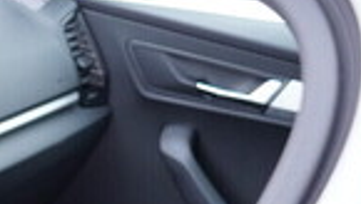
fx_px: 1371
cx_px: -314
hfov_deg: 13.3
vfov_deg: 8.3
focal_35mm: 143
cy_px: 340
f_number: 2.8
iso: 320
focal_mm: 24
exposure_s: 1/40
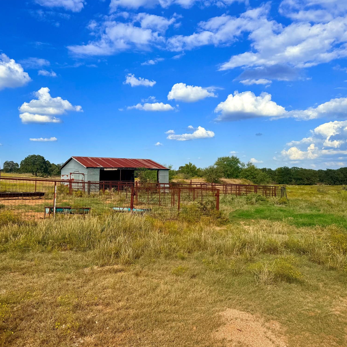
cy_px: 175
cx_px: 124
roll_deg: +0.3
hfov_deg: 54.8
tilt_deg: +0.6
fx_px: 329
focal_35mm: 29
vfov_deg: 55.6
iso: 80
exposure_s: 1/6173
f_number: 1.78
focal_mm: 6.76
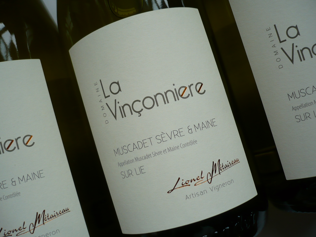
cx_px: 158
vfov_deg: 40.7
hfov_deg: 52.6
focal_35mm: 35
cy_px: 118
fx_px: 320
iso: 100
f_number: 2.8
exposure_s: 1/100
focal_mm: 5.8
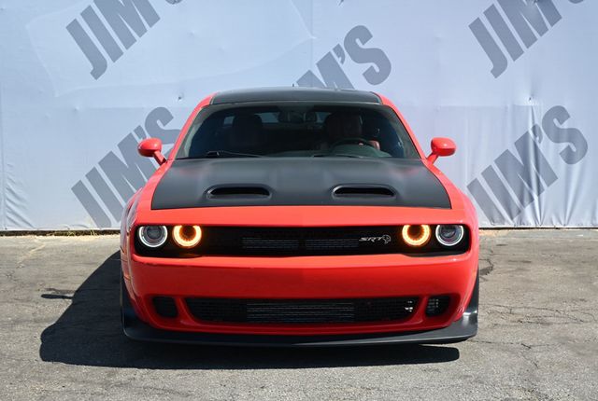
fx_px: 999
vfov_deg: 22.7
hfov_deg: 33.3
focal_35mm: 60
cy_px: 200
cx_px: 299
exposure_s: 1/250
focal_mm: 40
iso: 200
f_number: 5.6
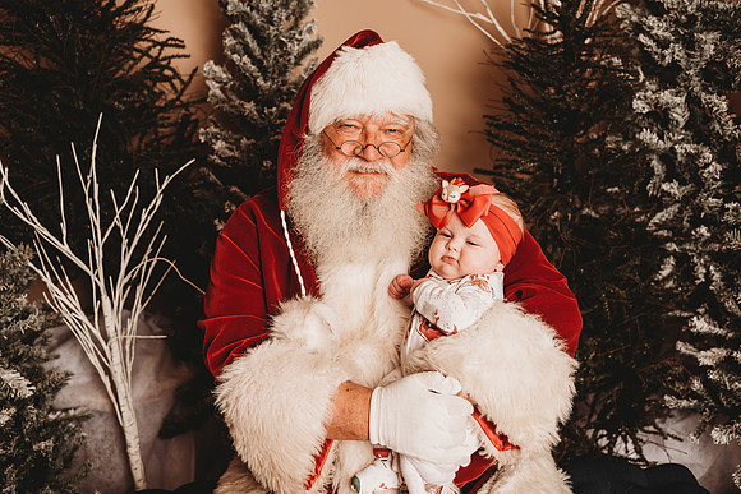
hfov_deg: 48.4
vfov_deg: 33.4
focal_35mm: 40
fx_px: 823
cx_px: 370
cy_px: 247
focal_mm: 40
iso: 100
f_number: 4
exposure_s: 1/160
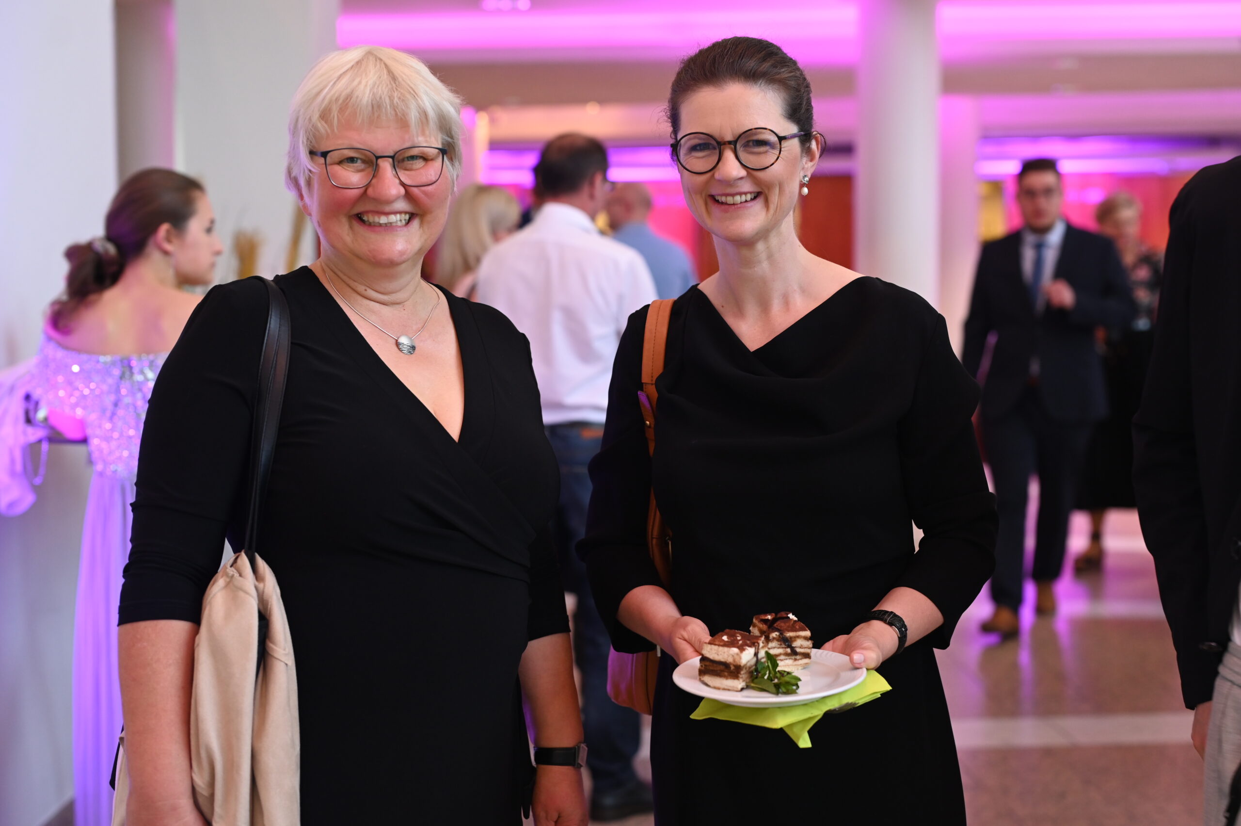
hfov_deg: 39.6
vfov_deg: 27.0
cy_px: 413
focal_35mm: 50
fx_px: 1722
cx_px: 620
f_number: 2.8
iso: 1250
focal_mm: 50
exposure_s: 1/125
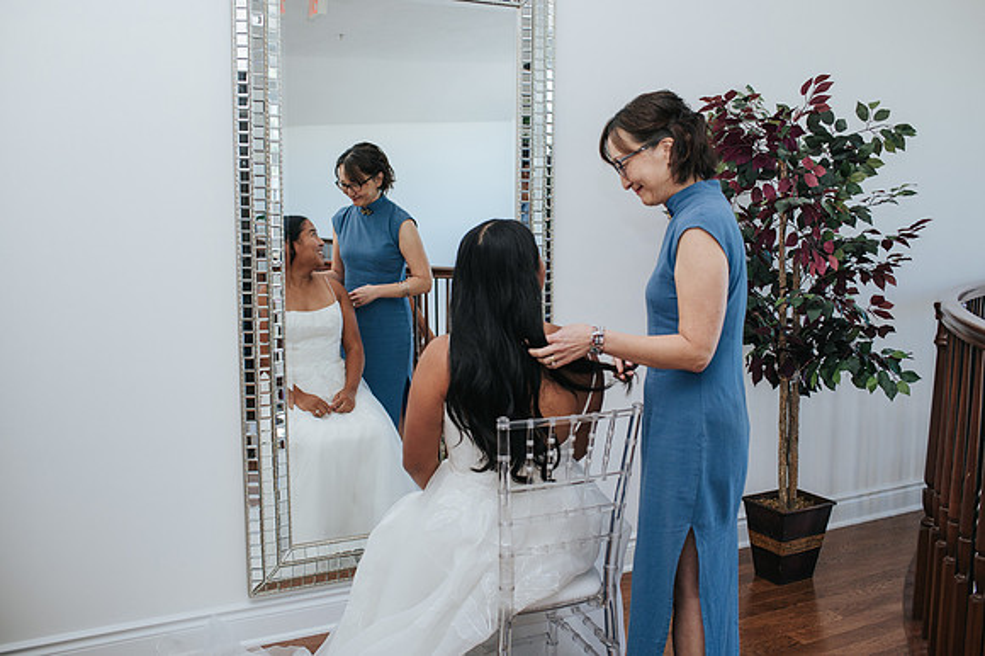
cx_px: 492
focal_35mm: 35
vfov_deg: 37.8
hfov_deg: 54.5
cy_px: 328
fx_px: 957
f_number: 3.5
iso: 800
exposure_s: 1/200
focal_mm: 35
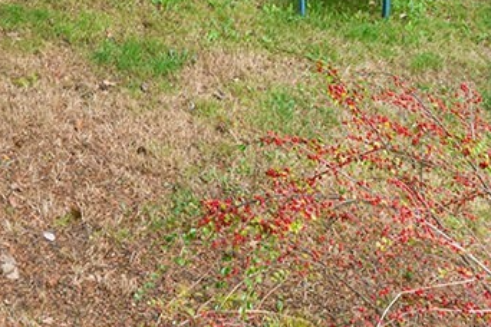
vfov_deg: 12.8
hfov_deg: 21.6
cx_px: -55
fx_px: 1214
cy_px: -386
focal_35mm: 89
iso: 500
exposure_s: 1/250
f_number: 9
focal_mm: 19
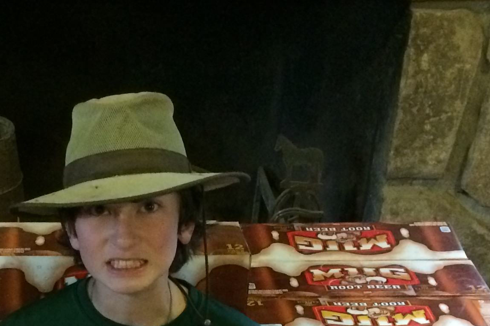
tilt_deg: -32.7
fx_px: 1170
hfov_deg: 23.1
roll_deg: +0.1
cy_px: 441
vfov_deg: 15.1
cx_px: 54
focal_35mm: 86
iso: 500
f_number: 2.2
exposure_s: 1/15
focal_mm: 4.15
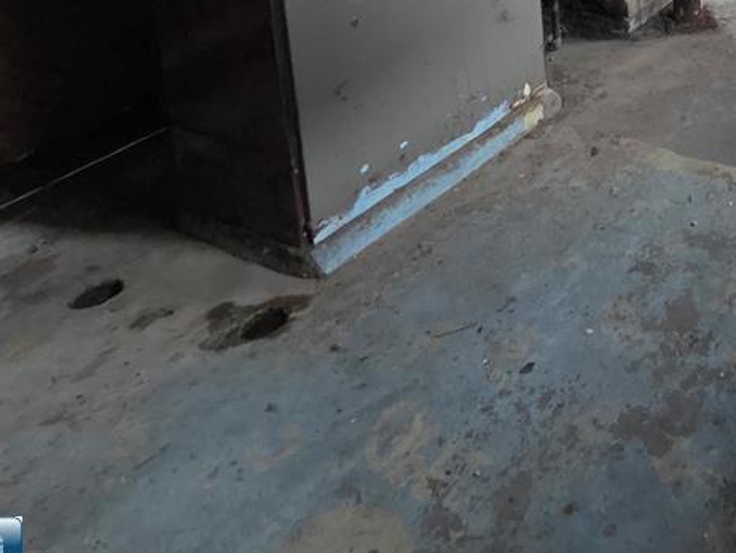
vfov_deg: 30.2
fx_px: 766
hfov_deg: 40.5
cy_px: -190
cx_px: 825
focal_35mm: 36
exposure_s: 1/24
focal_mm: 2.2
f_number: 2.2
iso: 1600
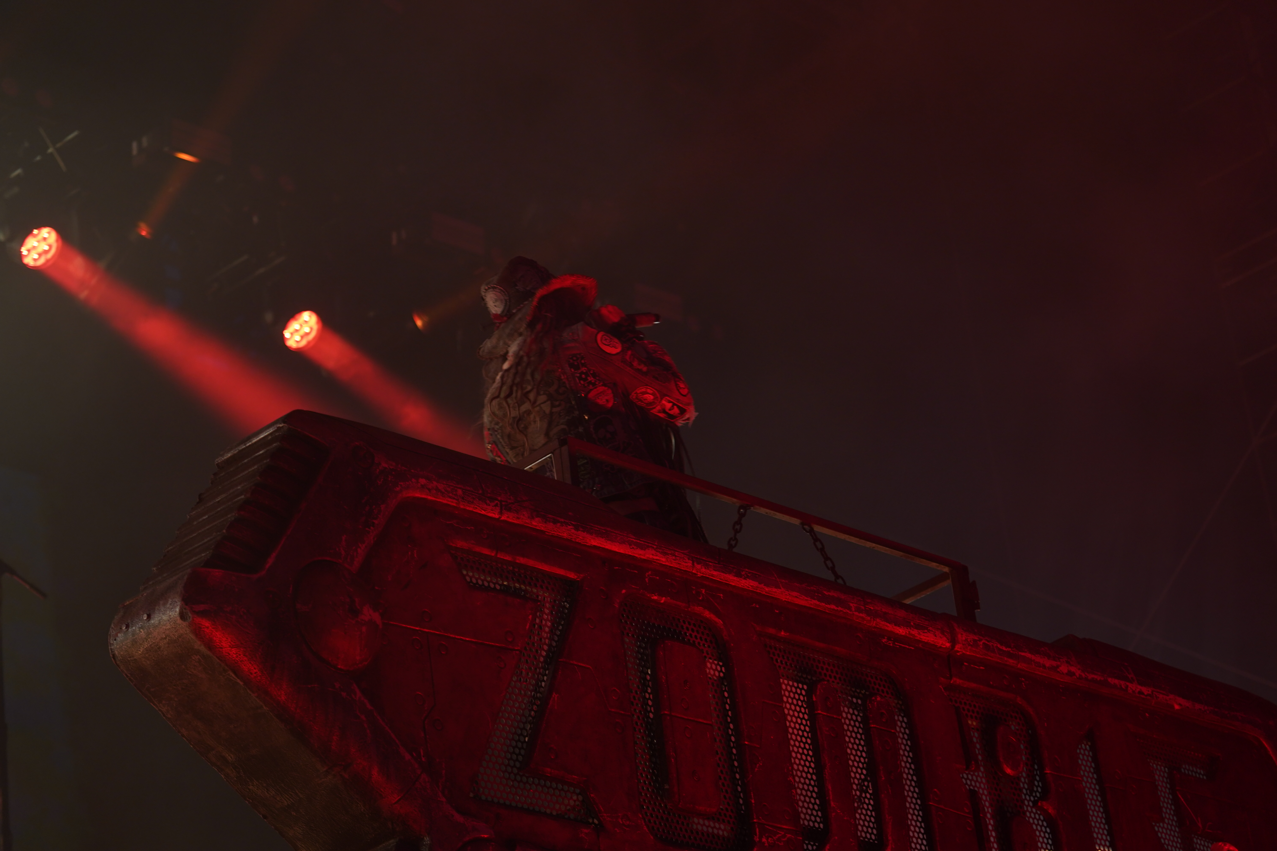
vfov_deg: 13.0
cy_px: 426
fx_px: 3724
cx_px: 638
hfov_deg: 19.5
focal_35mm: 105
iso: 800
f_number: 4
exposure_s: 1/125
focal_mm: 105
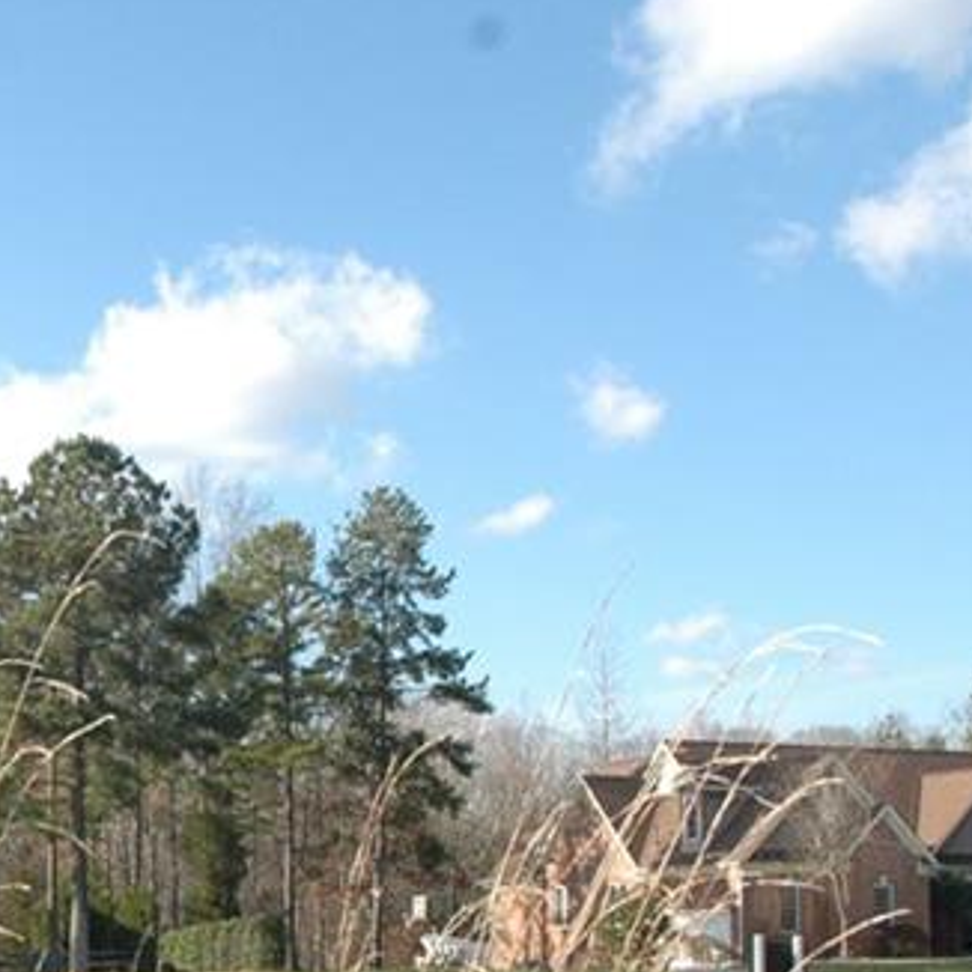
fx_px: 2287
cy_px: 659
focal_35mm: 72
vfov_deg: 23.9
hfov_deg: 23.2
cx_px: 39
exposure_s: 1/400
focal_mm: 18
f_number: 10
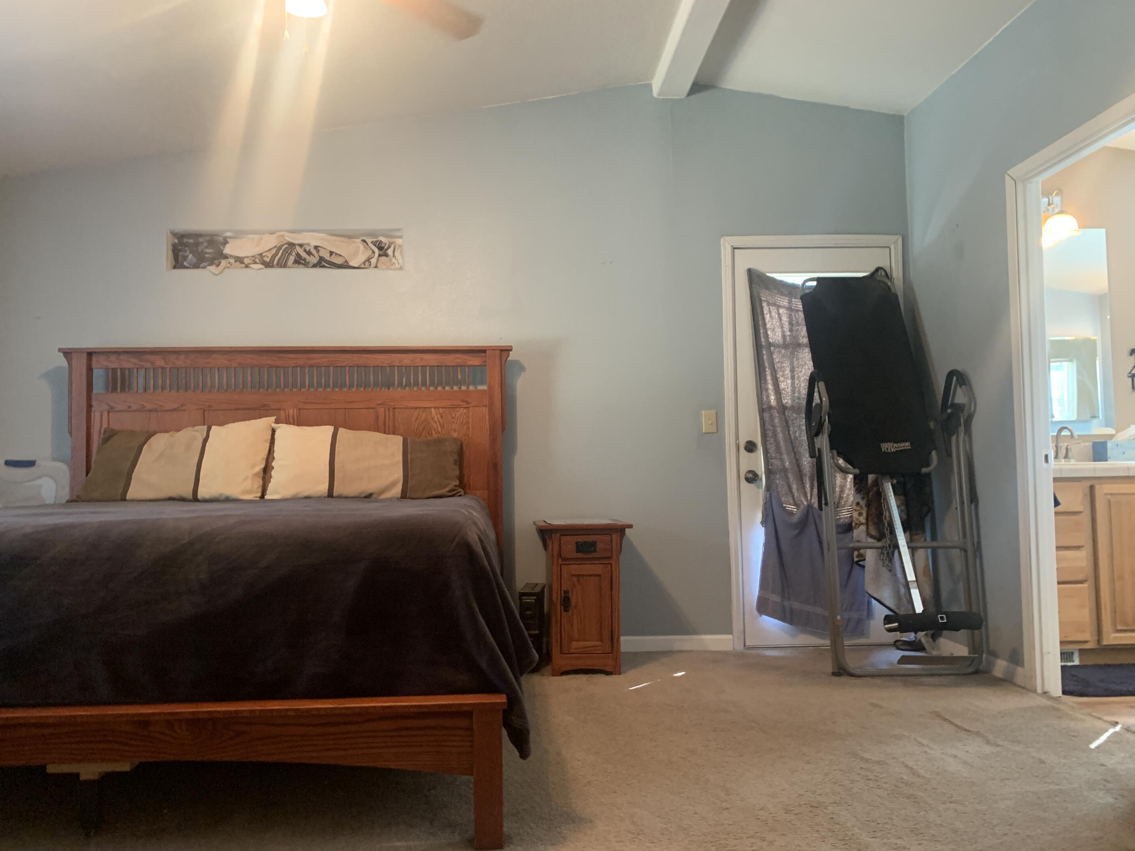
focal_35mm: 27
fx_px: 885
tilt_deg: +3.0
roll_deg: +1.1
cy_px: 425
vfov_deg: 51.4
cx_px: 553
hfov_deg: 65.3
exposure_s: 1/40
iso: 250
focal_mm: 4.25
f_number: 1.8
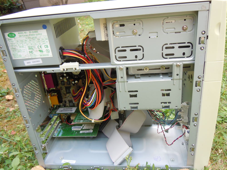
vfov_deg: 46.8
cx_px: 114
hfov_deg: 60.0
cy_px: 85
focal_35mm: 30
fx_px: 197
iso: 100
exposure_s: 1/80
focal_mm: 5.4
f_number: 3.5
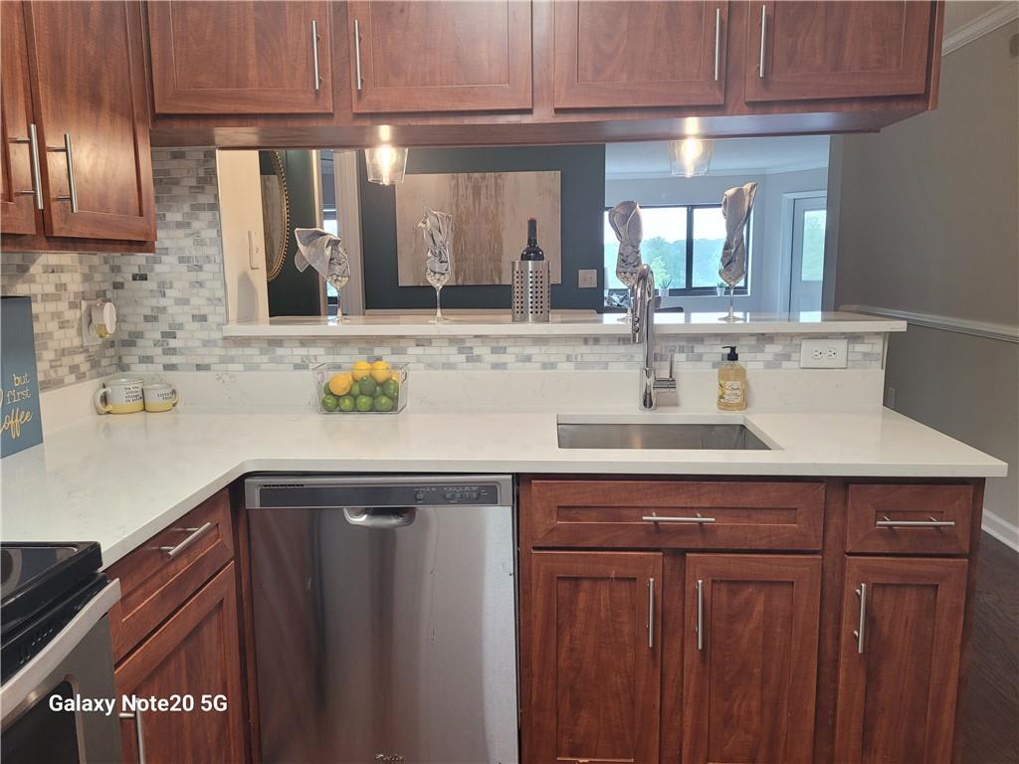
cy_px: 382
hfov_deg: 67.3
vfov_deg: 53.1
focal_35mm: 26
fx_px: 765
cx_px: 510
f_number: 1.8
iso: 200
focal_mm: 5.4
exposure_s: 1/120
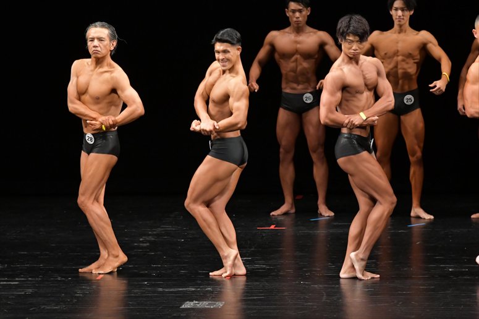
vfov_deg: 5.4
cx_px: 240
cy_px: 160
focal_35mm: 255
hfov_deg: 8.1
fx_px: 3391
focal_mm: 170
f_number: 5.6
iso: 3200
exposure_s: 1/400
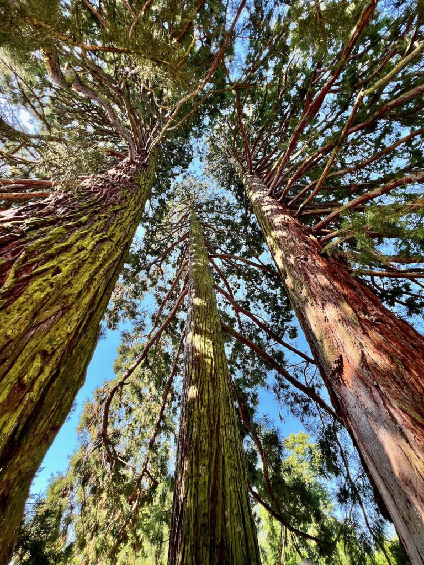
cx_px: 212
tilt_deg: +57.0
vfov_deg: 106.2
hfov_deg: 89.9
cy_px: 282
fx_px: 212
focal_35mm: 13
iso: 32
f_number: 1.8
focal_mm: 1.57
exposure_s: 1/127
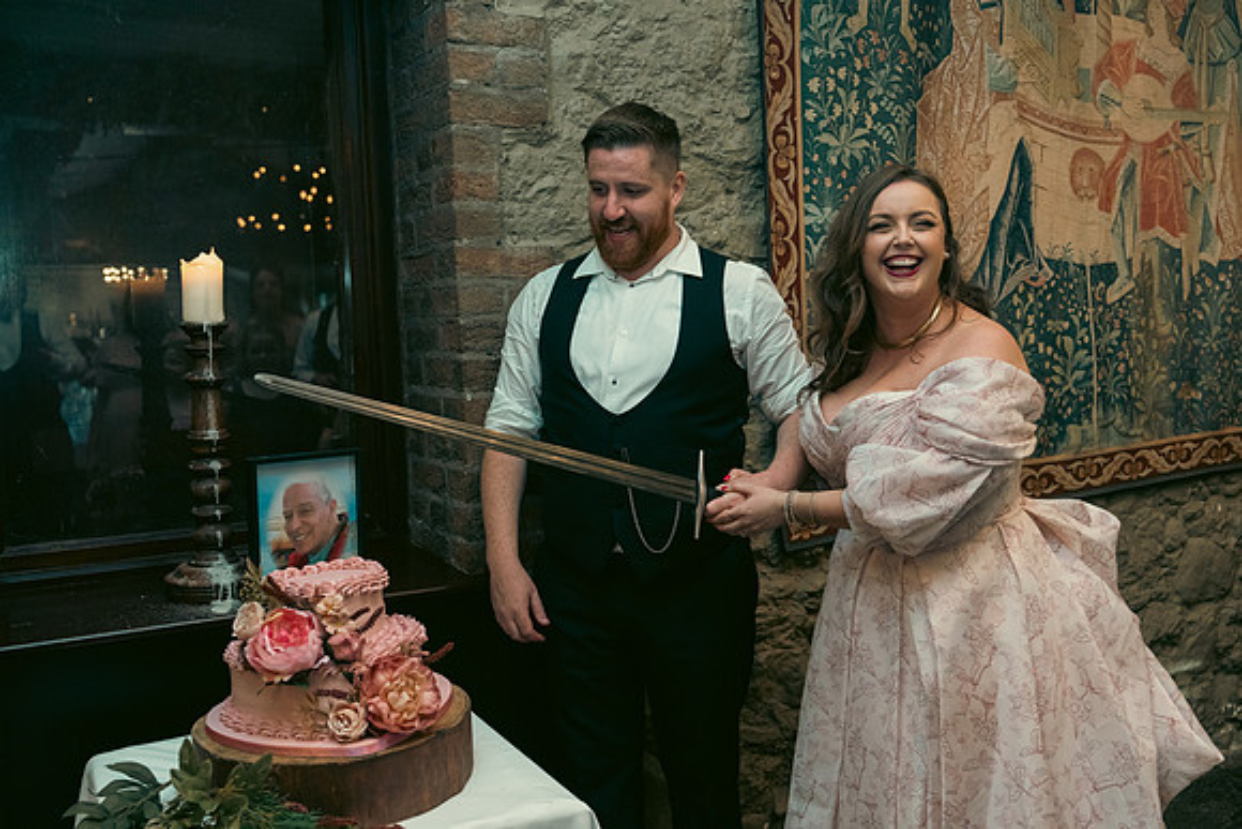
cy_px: 414
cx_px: 621
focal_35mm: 34
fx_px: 1173
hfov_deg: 55.8
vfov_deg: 38.9
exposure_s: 1/160
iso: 2500
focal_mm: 34
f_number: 3.5
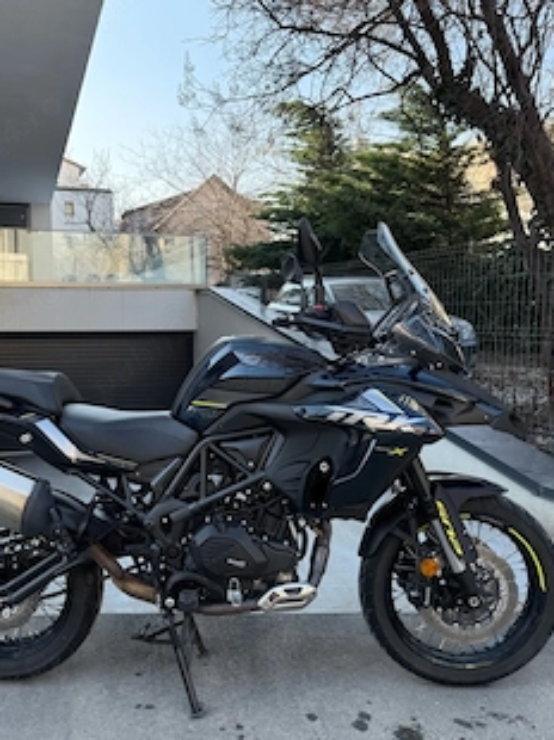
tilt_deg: -4.2
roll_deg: +0.7
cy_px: 368
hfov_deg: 45.1
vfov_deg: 58.4
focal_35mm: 31
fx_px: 662
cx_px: 217
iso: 100
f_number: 1.78
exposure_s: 1/1046
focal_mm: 6.76
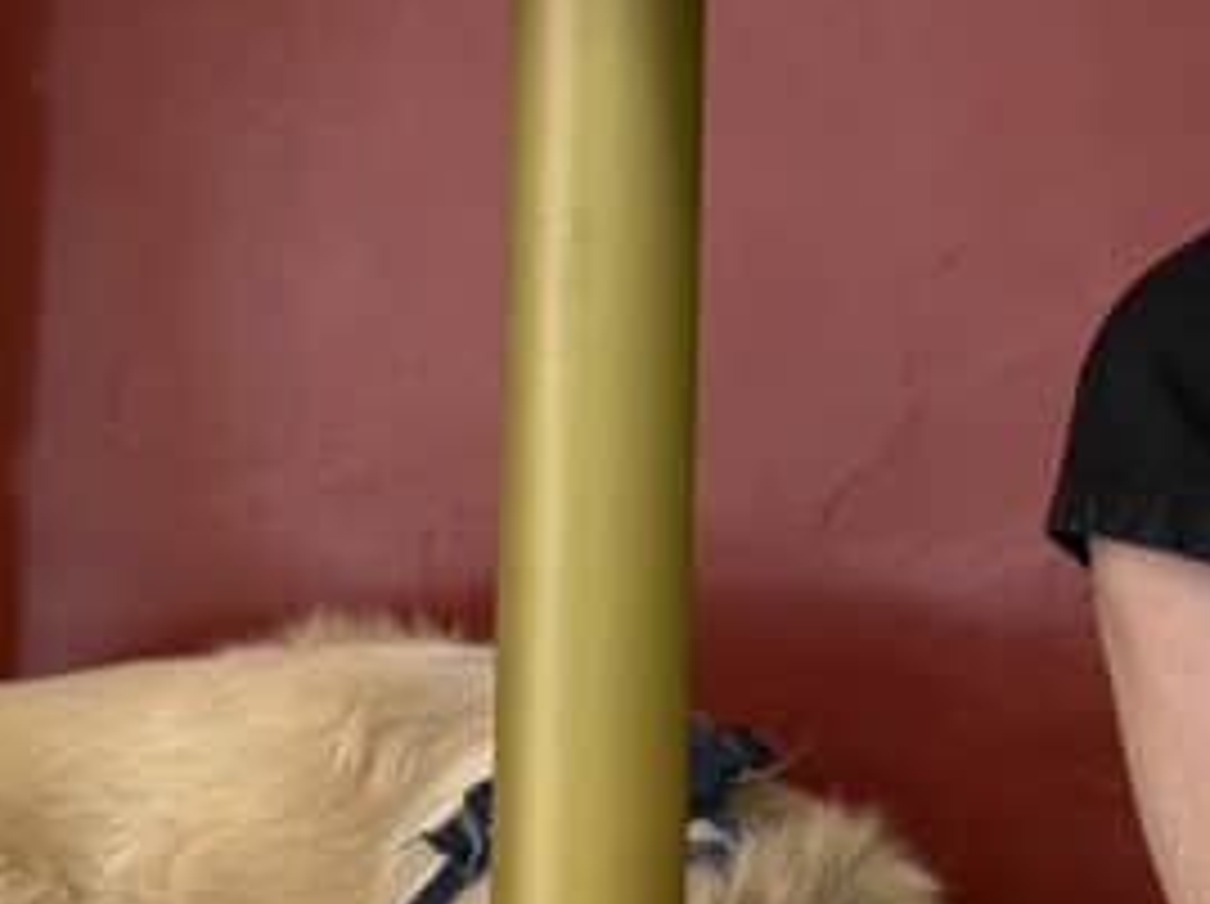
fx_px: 6388
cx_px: 1003
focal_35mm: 183
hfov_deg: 10.8
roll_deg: -2.7
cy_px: -369
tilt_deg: -1.7
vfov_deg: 8.0
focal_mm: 6.76
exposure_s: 1/60
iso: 125
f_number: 1.78
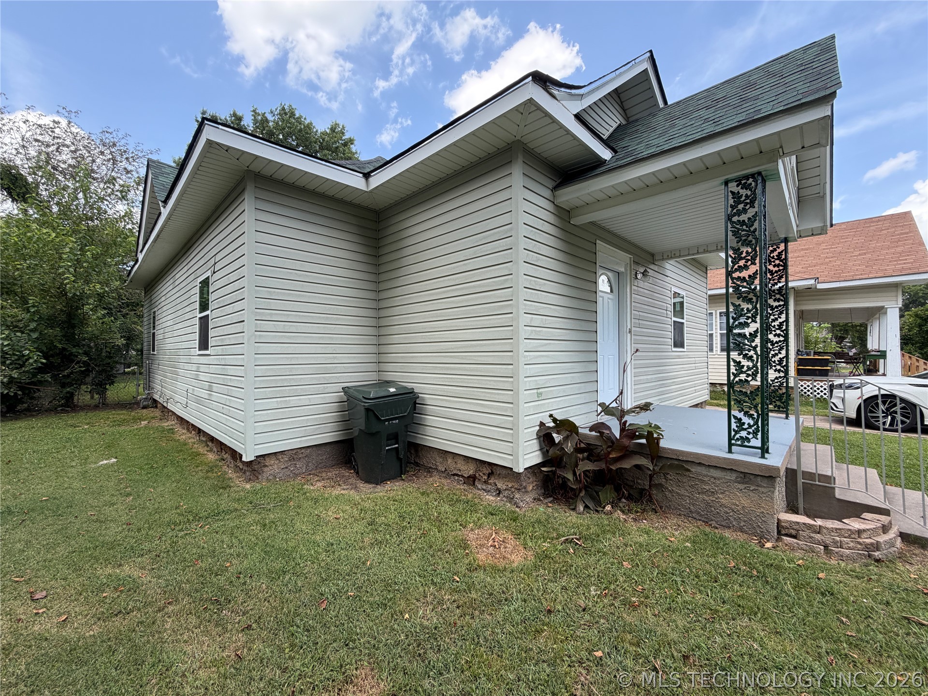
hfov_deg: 102.1
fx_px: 375
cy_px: 348
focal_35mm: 14
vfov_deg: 85.7
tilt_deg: +0.9
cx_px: 464
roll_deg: +1.1
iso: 64
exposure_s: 1/498
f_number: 2.2
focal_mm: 2.22
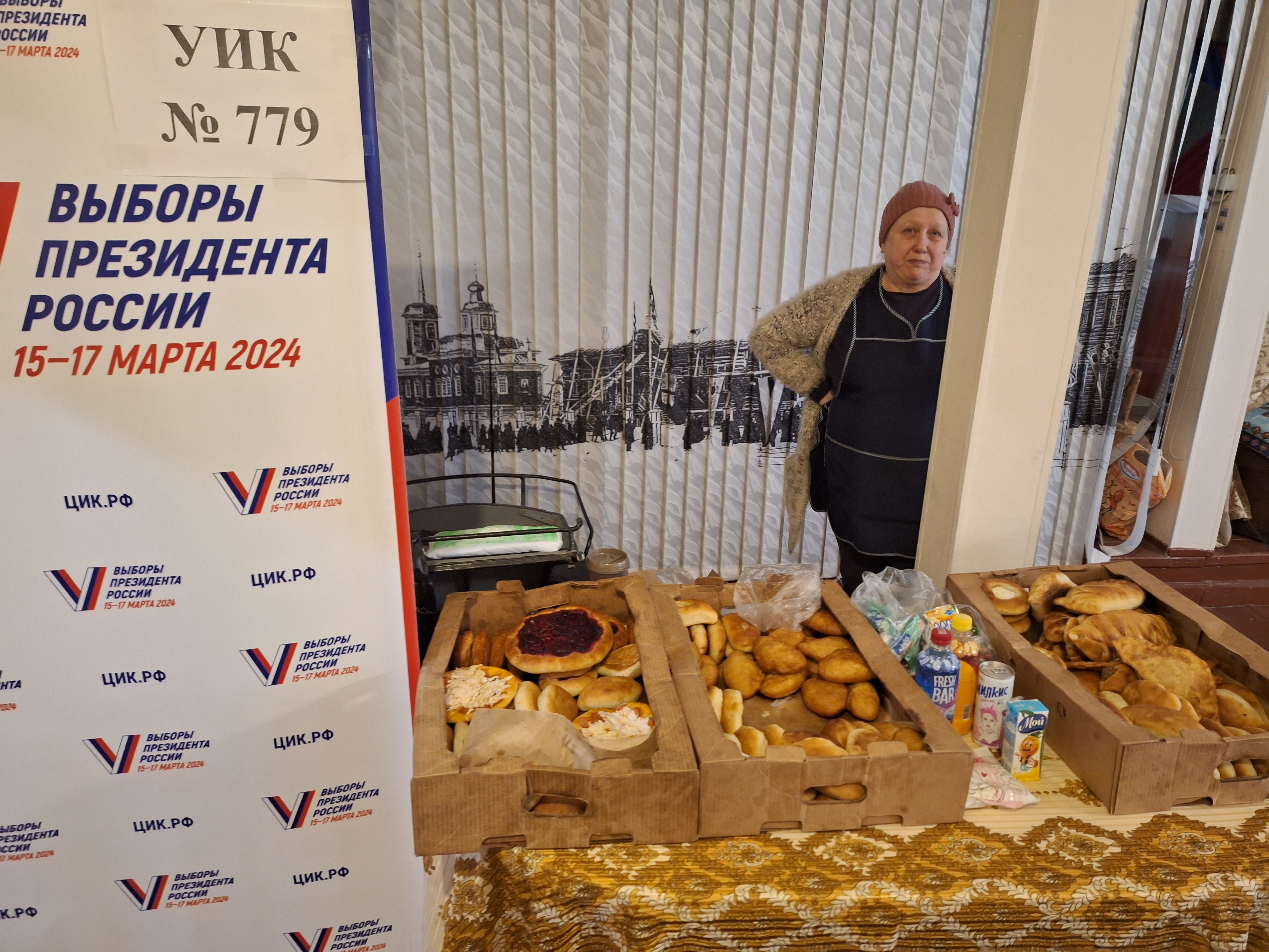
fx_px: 843
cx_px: 634
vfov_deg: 58.9
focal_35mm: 23
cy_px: 476
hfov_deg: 73.9
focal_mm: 5.54
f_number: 1.8
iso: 500
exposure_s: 1/20
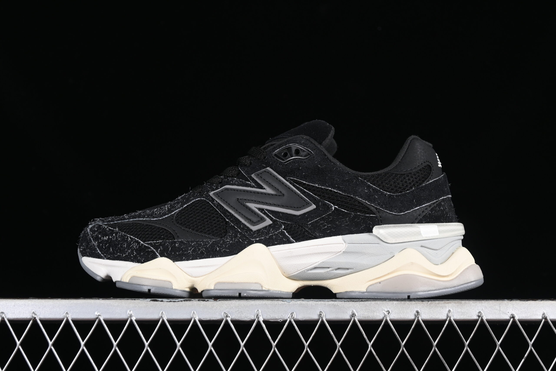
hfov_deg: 27.0
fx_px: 1158
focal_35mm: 75
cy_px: 186
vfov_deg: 18.2
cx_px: 278
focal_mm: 50
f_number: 6.3
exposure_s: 1/60
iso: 160
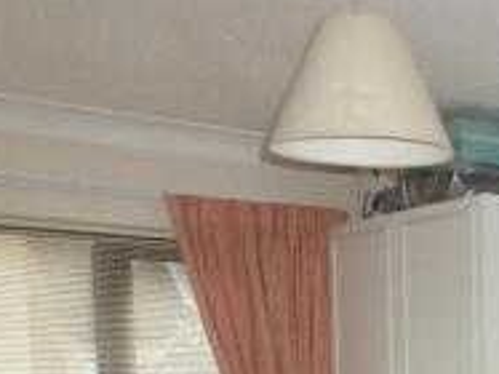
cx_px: 634
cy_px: 560
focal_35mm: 75
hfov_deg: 23.3
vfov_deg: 17.6
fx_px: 1080
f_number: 3.3
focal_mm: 4.3
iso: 250
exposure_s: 1/60
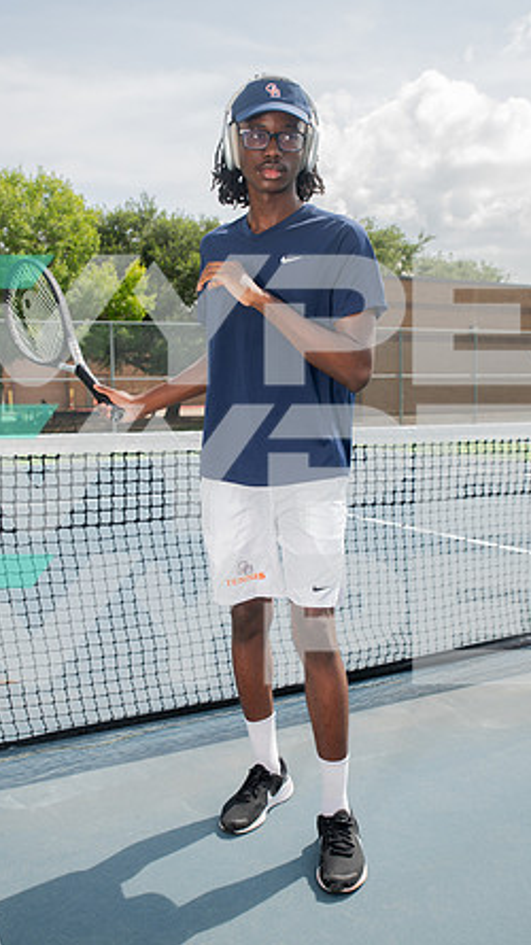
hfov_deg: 32.8
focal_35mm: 36
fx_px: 902
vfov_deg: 55.3
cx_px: 244
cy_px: 471
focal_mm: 34
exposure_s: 1/320
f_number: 5.6
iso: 100
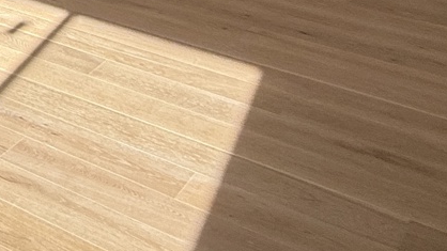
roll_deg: +1.2
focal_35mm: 70
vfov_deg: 13.4
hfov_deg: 19.8
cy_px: -324
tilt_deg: +0.1
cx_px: -404
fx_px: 830
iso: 50
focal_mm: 2.22
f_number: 2.2
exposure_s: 1/217
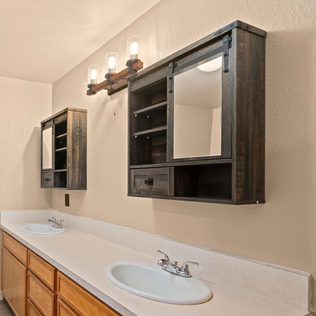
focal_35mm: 23
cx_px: 42
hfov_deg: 59.1
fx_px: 238
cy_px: 188
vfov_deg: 66.7
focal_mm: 15
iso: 1000
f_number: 7.1
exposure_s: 1/2.5
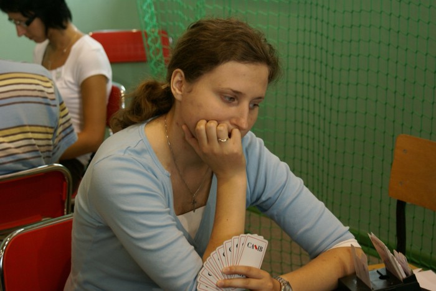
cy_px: 146
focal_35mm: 82
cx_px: 218
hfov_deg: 24.6
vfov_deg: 16.6
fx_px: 1000
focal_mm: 55
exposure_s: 1/25
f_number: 5.6
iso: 400
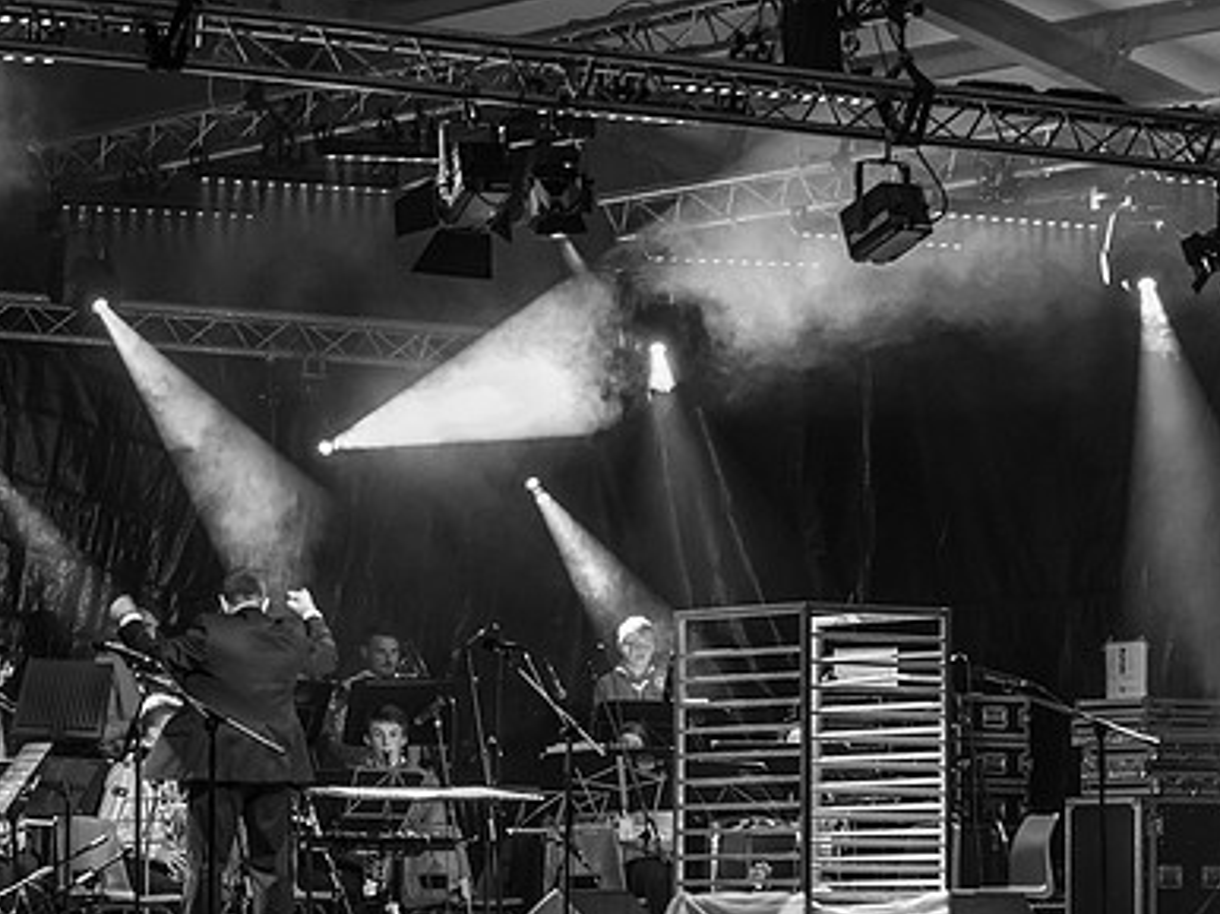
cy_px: 599
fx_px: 6023
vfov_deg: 8.7
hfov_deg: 11.5
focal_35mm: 171
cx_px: 282
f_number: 2.8
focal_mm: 82
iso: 2000
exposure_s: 1/125
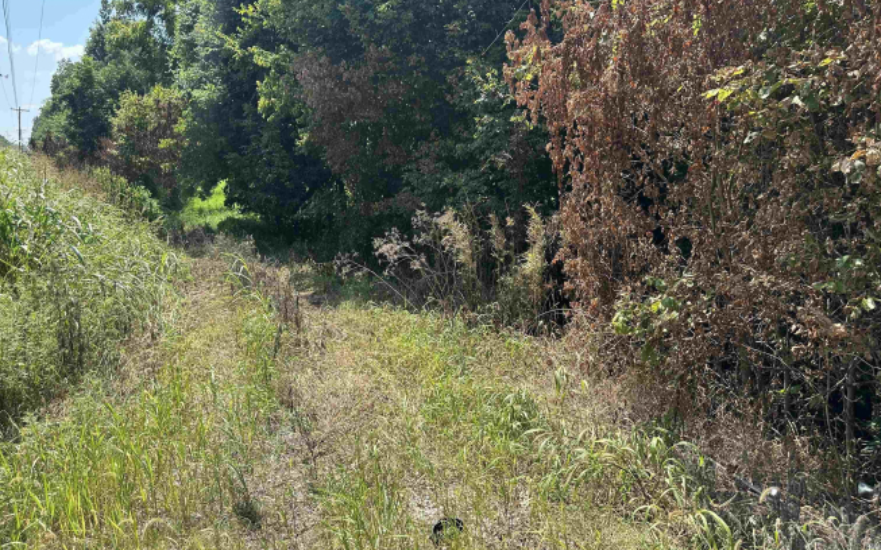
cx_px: 439
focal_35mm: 26
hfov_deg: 70.4
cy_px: 216
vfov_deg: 47.3
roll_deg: +0.0
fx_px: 624
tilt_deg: -6.8
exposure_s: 1/1412
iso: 80
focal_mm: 6.86
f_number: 1.78
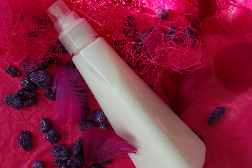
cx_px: 106
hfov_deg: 41.0
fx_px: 336
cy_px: 75
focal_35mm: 48
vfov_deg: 28.1
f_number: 5
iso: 100
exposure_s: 1/80
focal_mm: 26
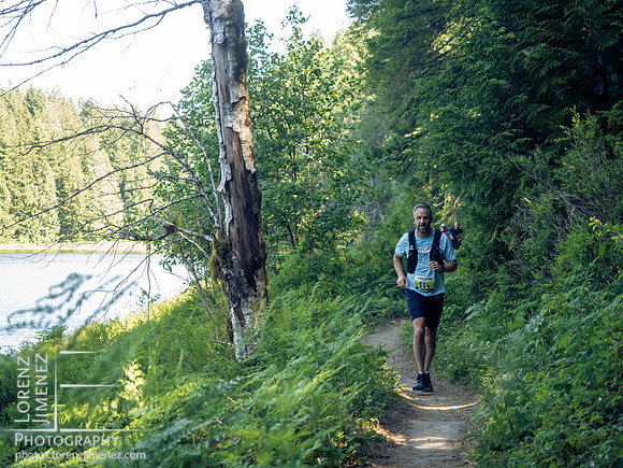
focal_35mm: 80
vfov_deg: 18.4
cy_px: 234
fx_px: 1440
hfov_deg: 24.4
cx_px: 312
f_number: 2.8
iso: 2500
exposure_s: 1/1000
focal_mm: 40
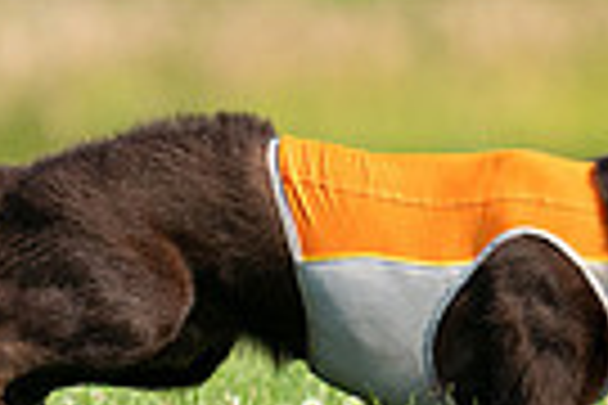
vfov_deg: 0.9
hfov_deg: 1.4
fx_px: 25686
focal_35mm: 1521
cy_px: -83
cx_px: 270
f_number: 6.3
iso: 1600
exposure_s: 1/4000
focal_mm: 353
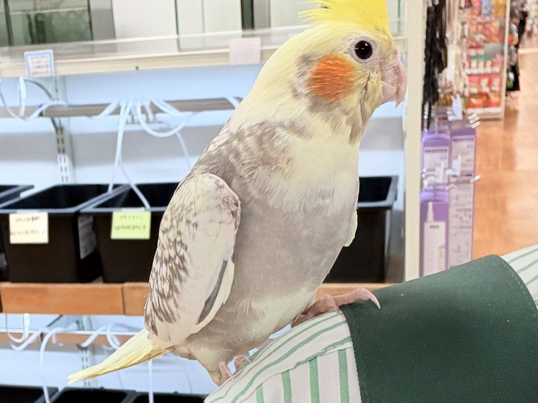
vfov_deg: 58.9
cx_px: 269
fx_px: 357
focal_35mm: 23
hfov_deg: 73.9
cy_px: 202
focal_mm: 2.69
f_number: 1.9
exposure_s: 1/90
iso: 80
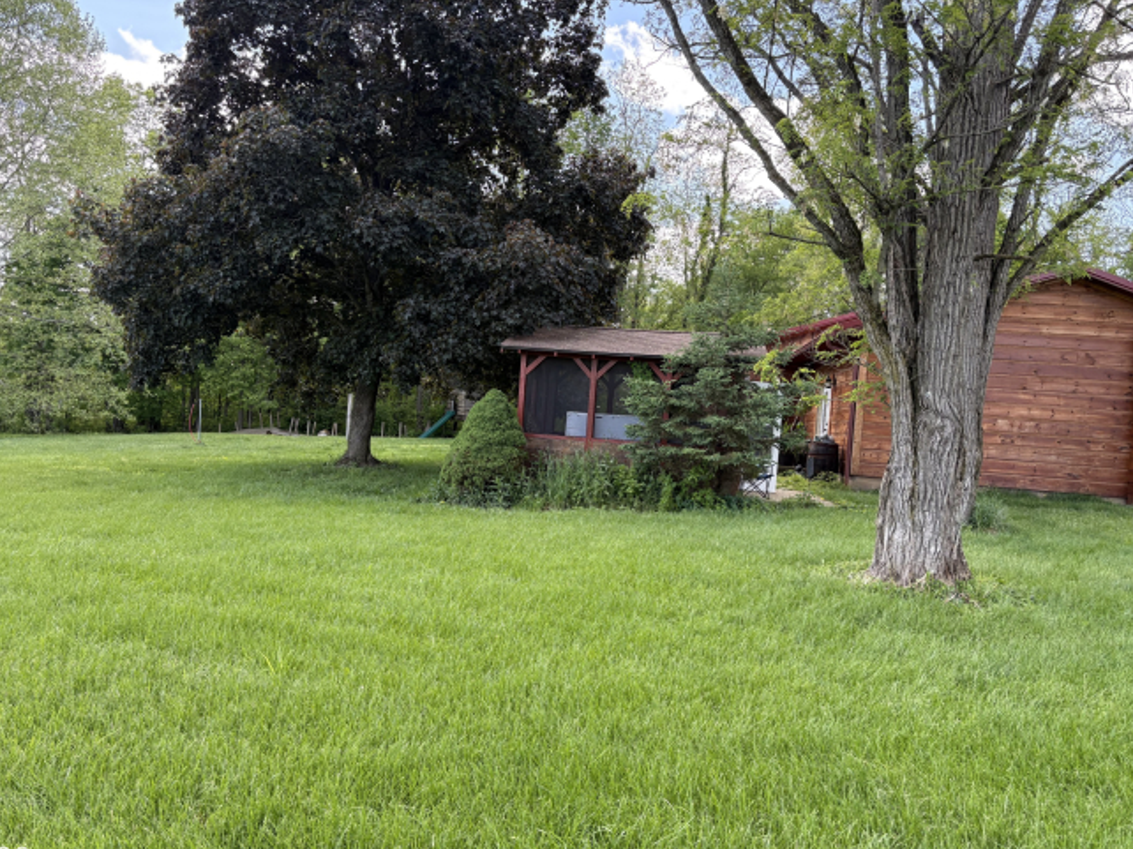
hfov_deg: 65.3
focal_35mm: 27
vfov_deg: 51.3
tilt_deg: +2.0
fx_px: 883
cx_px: 567
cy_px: 440
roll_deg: -3.6
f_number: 1.6
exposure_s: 1/367
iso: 64
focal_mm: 5.96
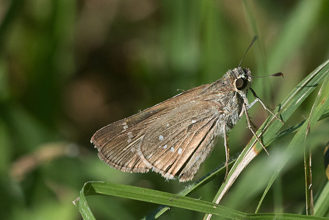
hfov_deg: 3.4
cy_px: 93
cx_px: 204
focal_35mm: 600
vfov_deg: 2.3
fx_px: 5480
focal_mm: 150
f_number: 8
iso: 800
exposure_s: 1/1600
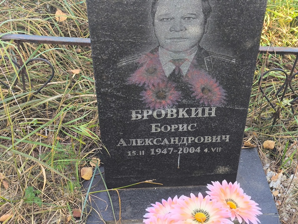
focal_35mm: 50
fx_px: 431
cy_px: 112
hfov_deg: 38.2
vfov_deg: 29.1
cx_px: 149
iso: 50
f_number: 1.7
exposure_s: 1/144
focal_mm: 4.71
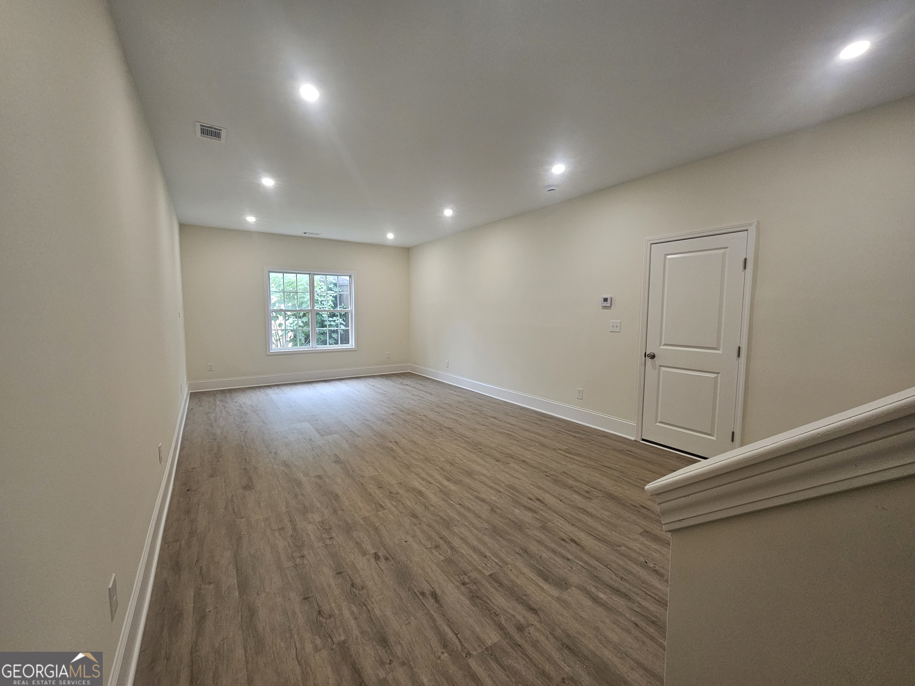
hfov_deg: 106.2
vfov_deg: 89.9
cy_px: 343
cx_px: 458
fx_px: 344
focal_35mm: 13
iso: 160
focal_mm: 2.2
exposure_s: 1/60
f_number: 2.2
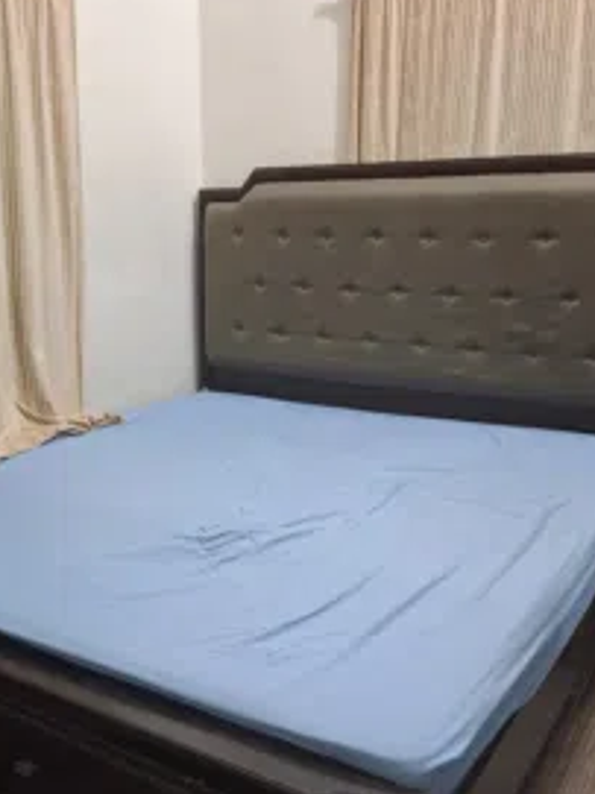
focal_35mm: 34
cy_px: 519
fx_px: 780
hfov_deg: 41.7
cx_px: 261
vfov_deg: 53.1
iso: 400
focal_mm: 5.54
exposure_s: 1/33
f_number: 1.8
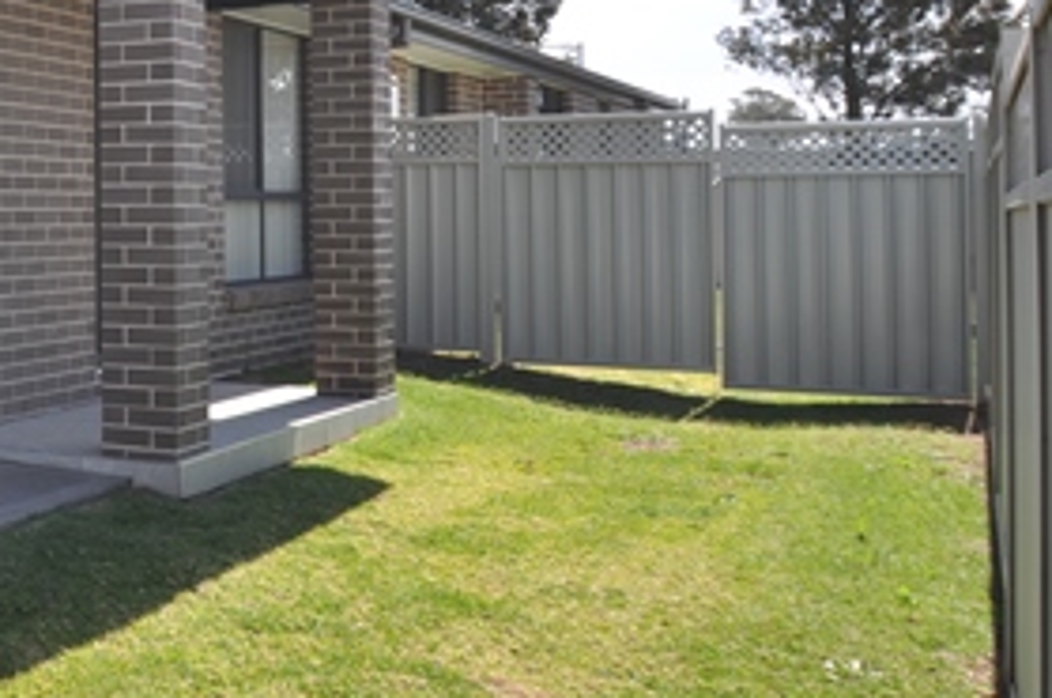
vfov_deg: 24.1
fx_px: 1604
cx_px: -72
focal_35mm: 55
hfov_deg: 32.4
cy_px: 126
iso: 200
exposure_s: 1/320
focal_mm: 16
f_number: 9
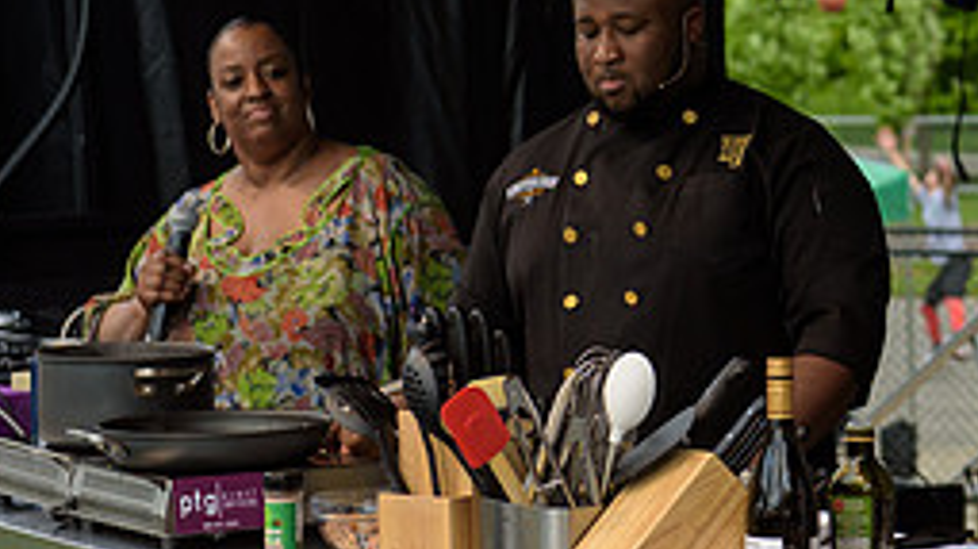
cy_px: 140
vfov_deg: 8.2
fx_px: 3835
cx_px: 1032
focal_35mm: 148
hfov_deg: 14.3
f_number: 3.2
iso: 200
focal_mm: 62
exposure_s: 1/1250
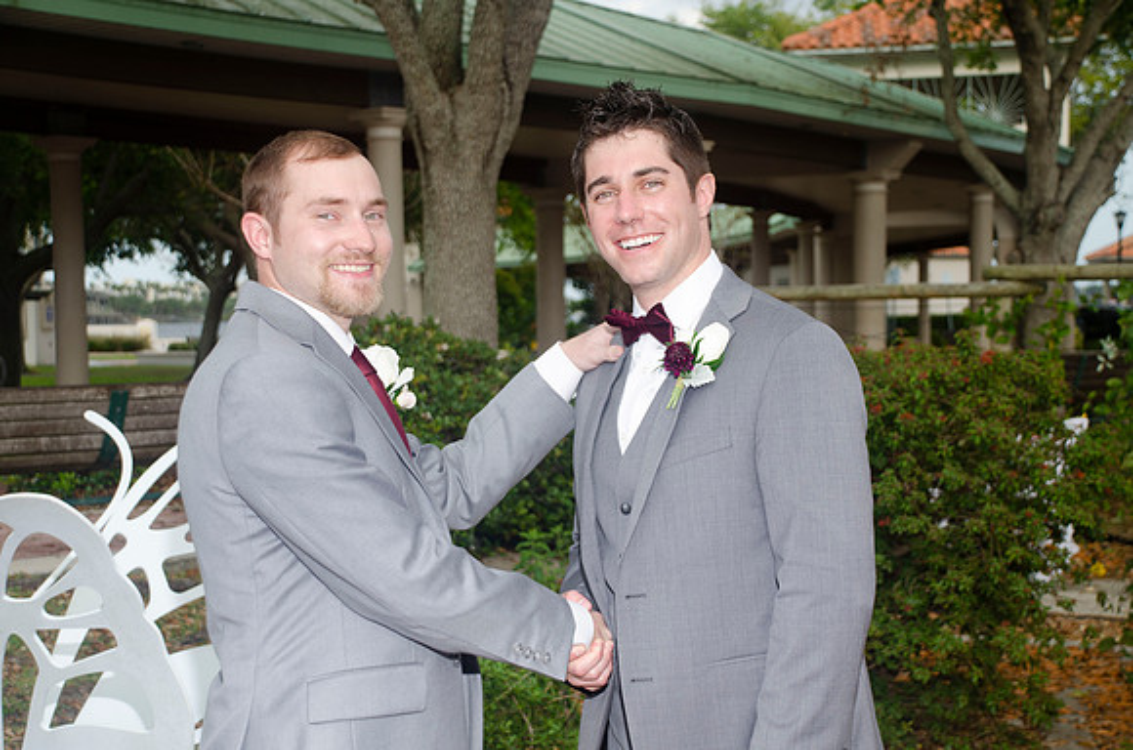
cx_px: 566
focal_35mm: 66
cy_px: 375
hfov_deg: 30.6
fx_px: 2073
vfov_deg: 20.5
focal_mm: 44
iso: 100
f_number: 5.6
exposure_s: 1/250
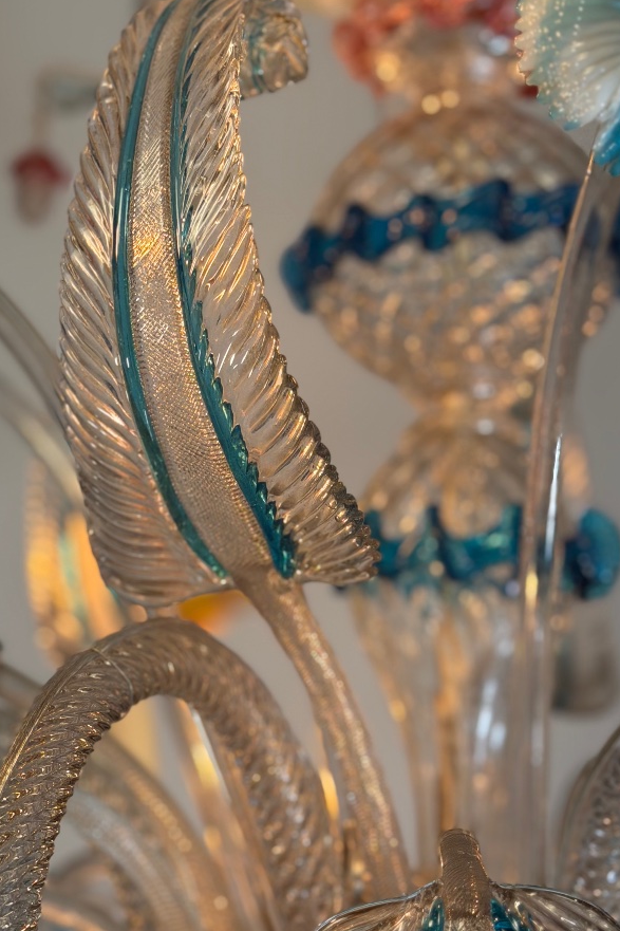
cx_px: 204
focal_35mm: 68
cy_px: 450
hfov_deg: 19.9
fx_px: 1757
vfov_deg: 29.7
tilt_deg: +15.1
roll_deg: -3.2
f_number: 1.78
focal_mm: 6.76
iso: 125
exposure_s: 1/100
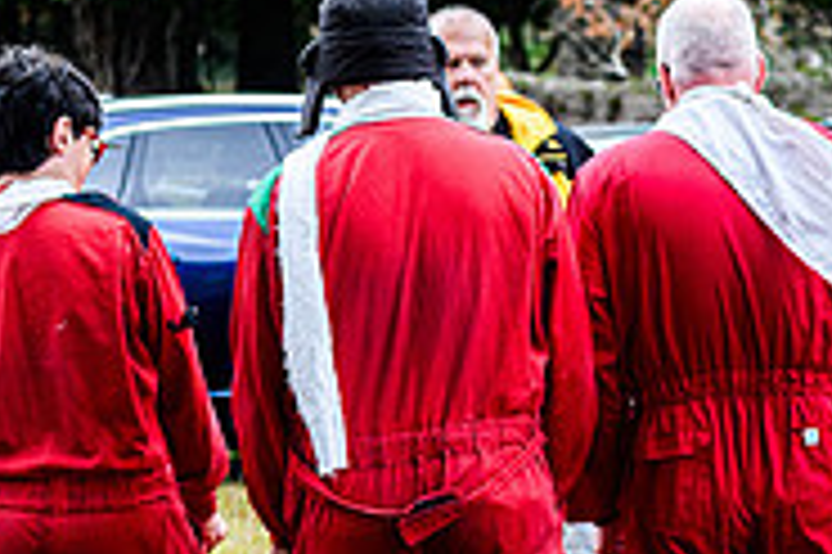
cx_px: 874
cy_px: 223
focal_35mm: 275
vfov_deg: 5.0
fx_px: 6350
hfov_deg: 7.5
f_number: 4.5
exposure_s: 1/1000
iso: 400
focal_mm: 58
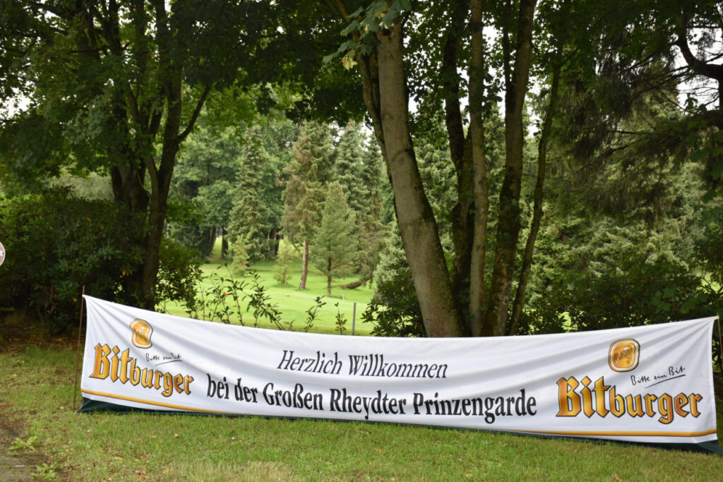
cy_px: 241
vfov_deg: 22.6
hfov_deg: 33.4
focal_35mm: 60
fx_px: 1205
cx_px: 362
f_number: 5.6
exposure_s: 1/125
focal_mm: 40
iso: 400
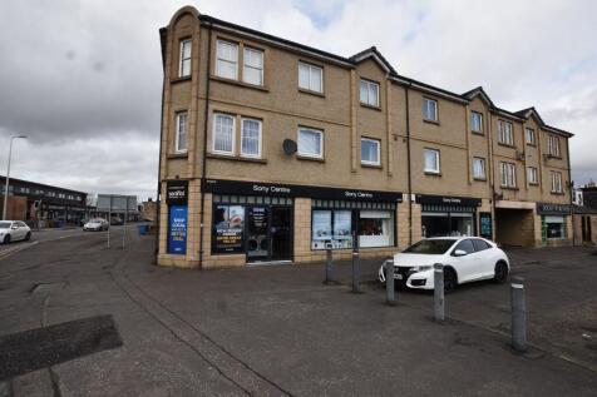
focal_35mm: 15
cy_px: 198
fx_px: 249
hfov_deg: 100.4
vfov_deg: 77.3
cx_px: 298
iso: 125
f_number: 8
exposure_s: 1/250
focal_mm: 10
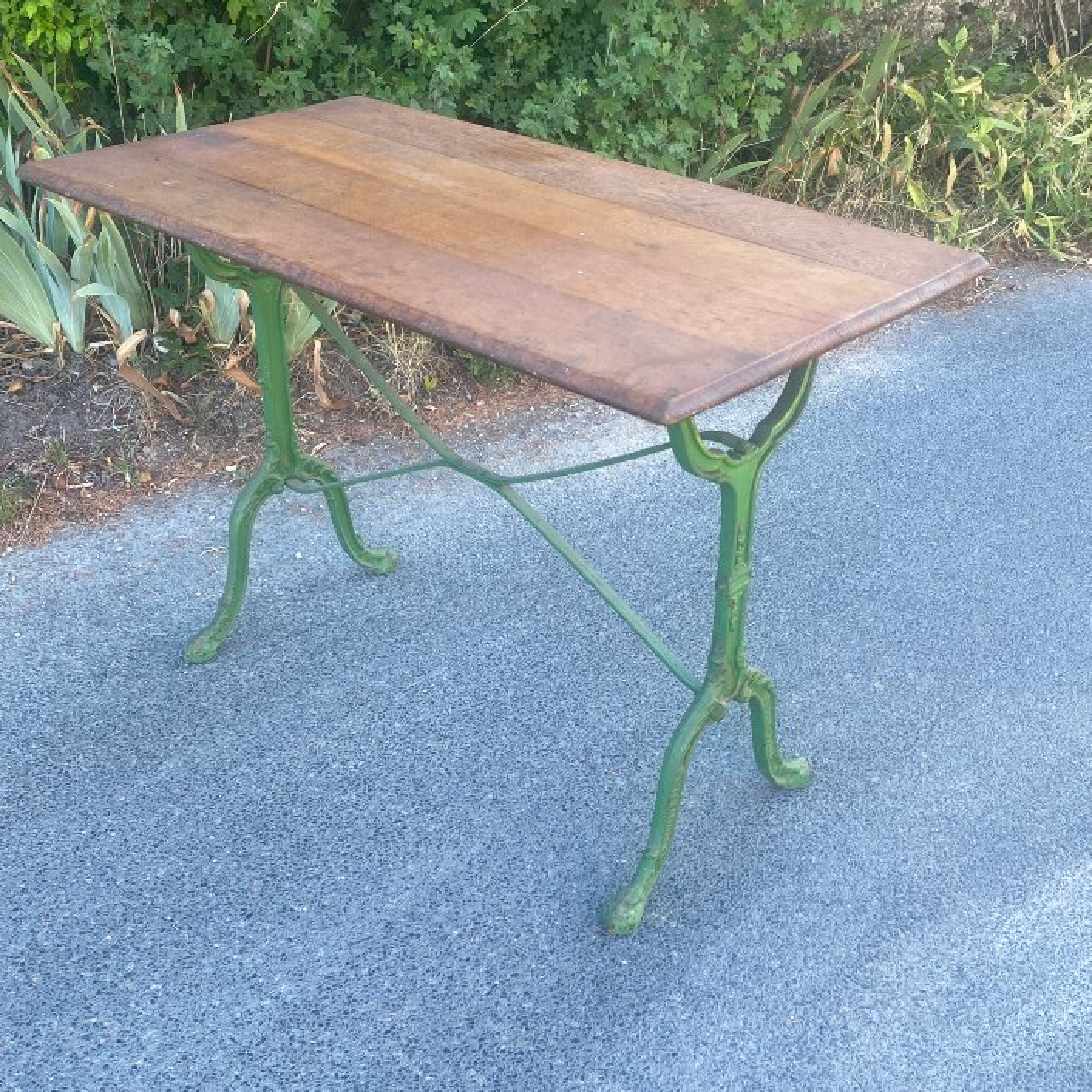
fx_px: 1392
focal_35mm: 39
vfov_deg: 42.8
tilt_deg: -33.3
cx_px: 579
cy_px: 609
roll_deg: -2.3
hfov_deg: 42.8
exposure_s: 1/121
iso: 64
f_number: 1.8
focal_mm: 4.25
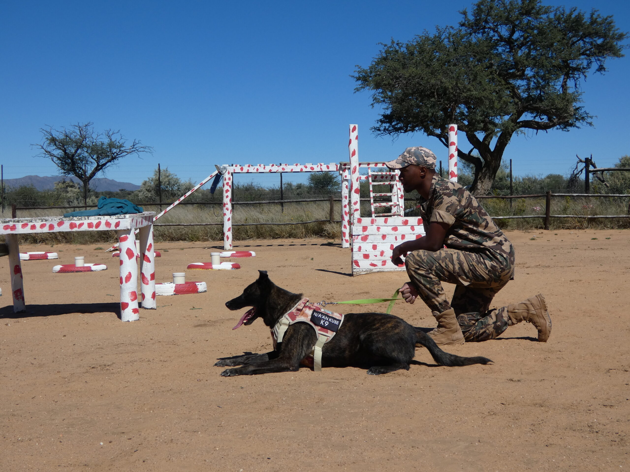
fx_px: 910
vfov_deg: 29.1
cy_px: 236
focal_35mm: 50
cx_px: 315
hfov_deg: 38.2
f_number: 3.9
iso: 80
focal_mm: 9
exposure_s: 1/1300
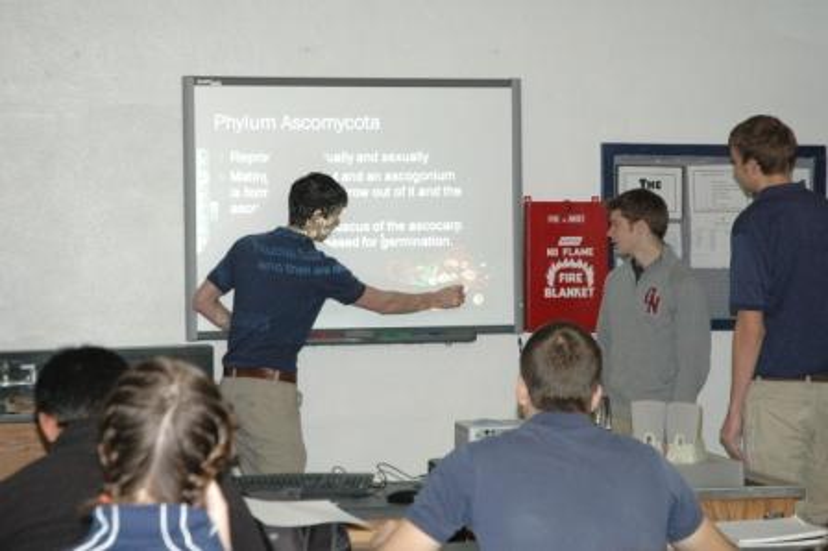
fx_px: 1931
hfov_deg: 24.2
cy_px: 276
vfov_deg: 16.2
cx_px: 414
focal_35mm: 84
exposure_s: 1/60
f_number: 5
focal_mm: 56
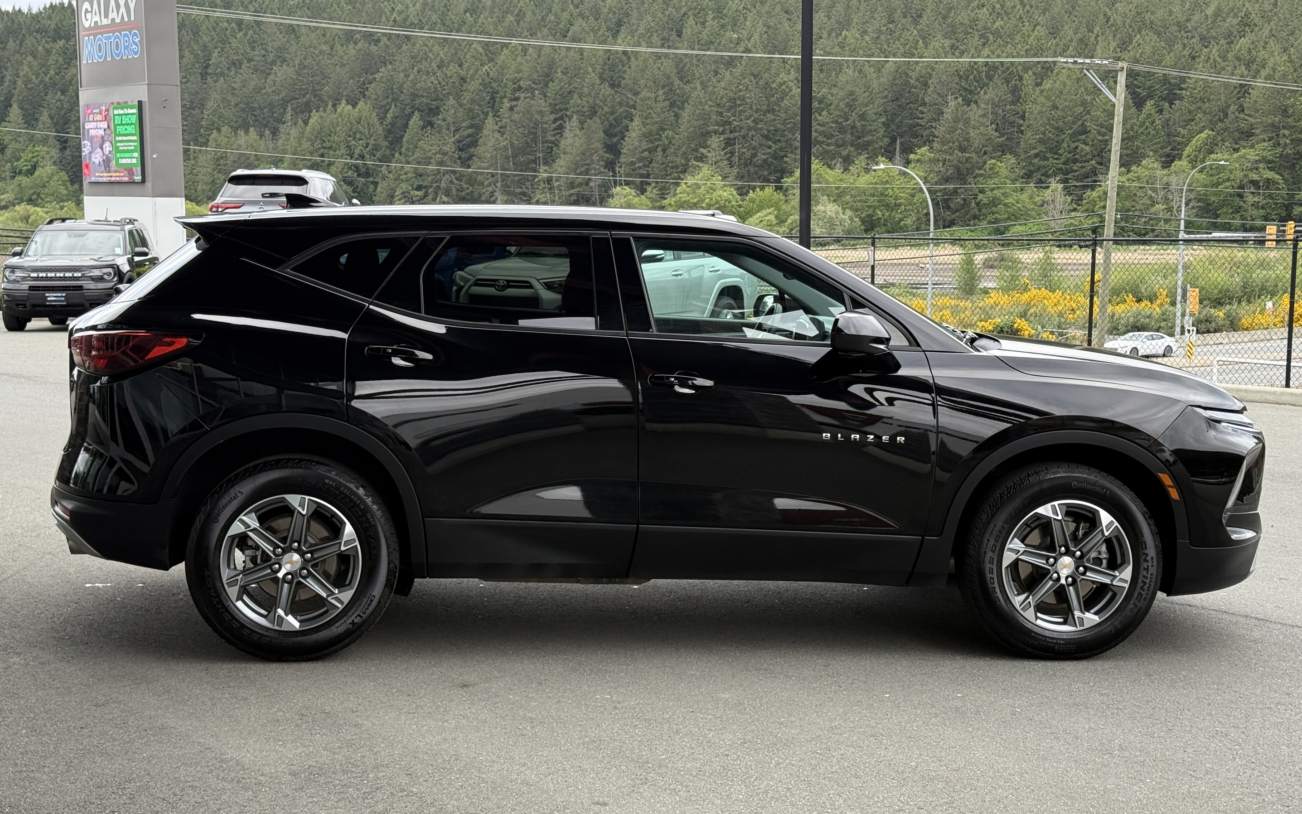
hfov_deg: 39.6
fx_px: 1810
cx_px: 652
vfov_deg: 25.3
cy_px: 407
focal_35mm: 51
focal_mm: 6.76
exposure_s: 1/553
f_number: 1.78
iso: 80
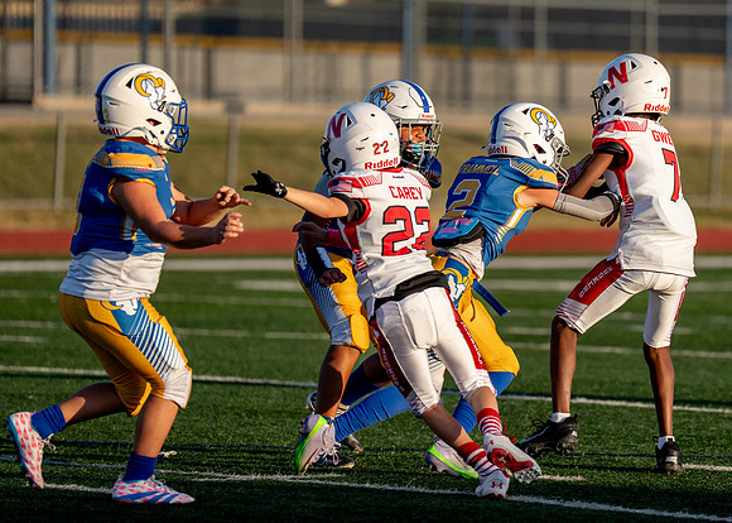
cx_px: 525
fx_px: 7121
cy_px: 242
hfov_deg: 5.9
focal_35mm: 343
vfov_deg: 4.2
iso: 250
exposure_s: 1/4000
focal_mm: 200
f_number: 2.8
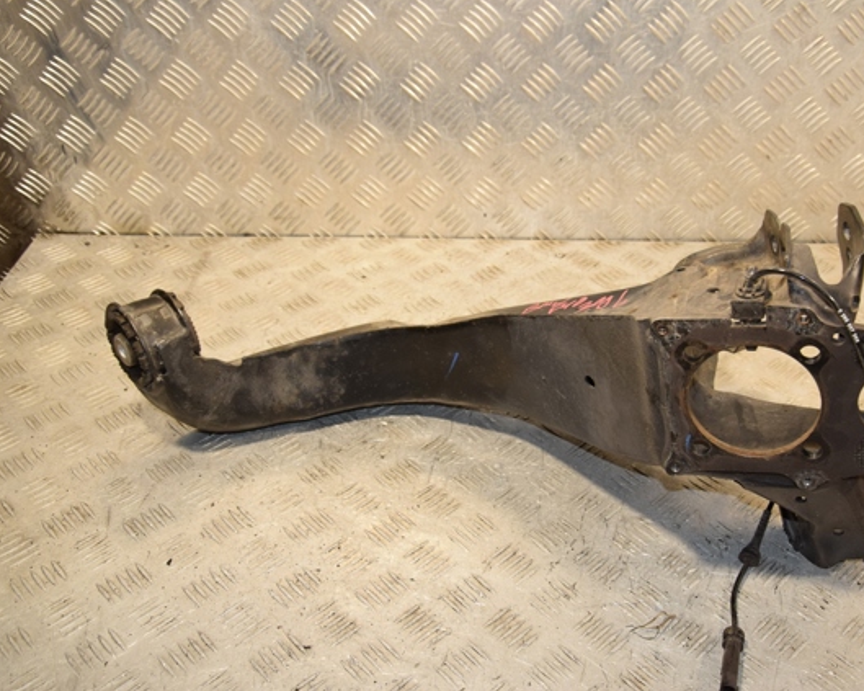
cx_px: 503
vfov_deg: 35.2
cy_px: 346
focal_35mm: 43
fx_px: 1088
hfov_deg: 43.2
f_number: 6.3
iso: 800
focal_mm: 25
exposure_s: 1/200
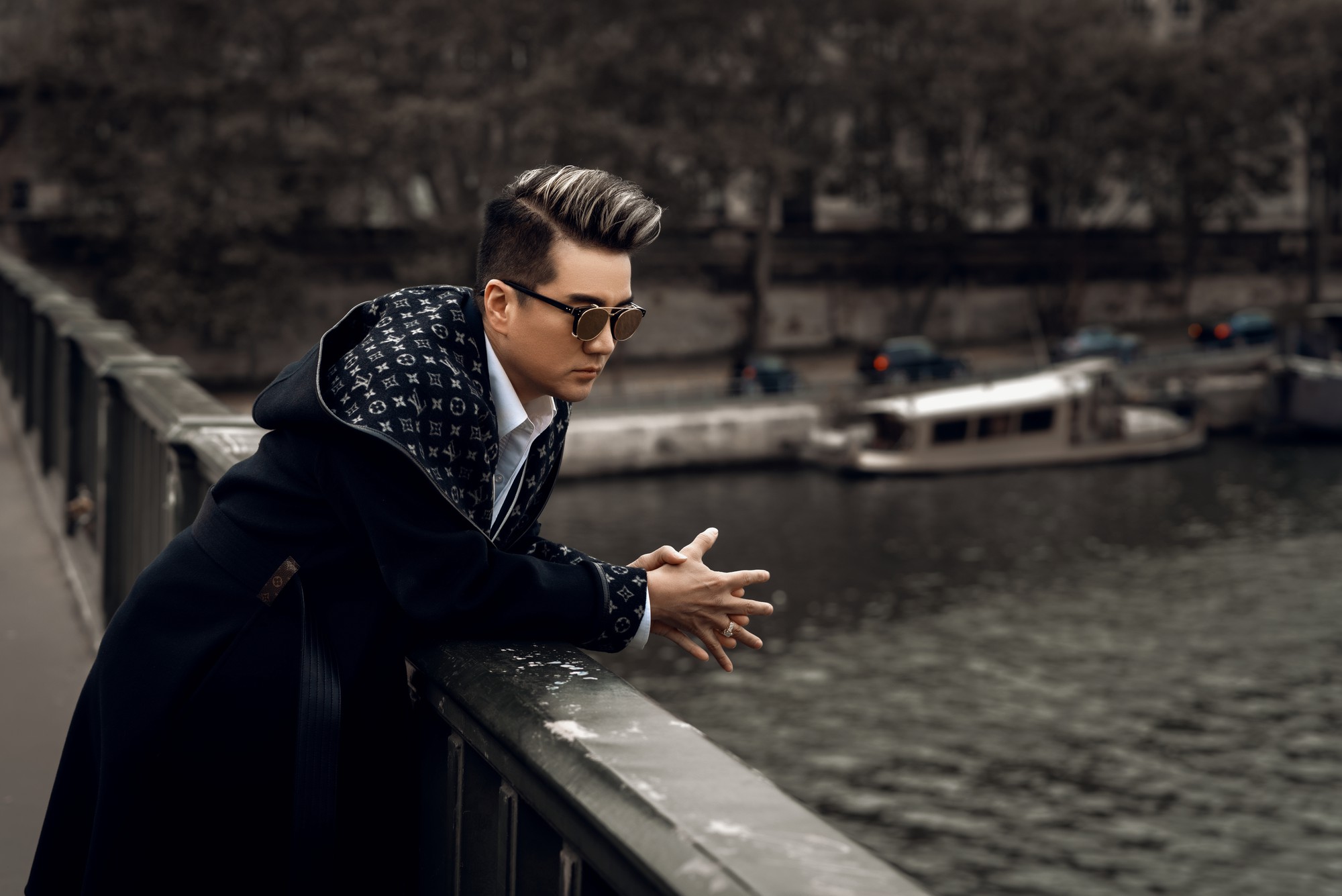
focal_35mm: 85
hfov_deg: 23.9
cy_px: 448
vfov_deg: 16.1
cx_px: 671
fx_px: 3170
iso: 160
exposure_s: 1/200
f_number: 5
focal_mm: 85
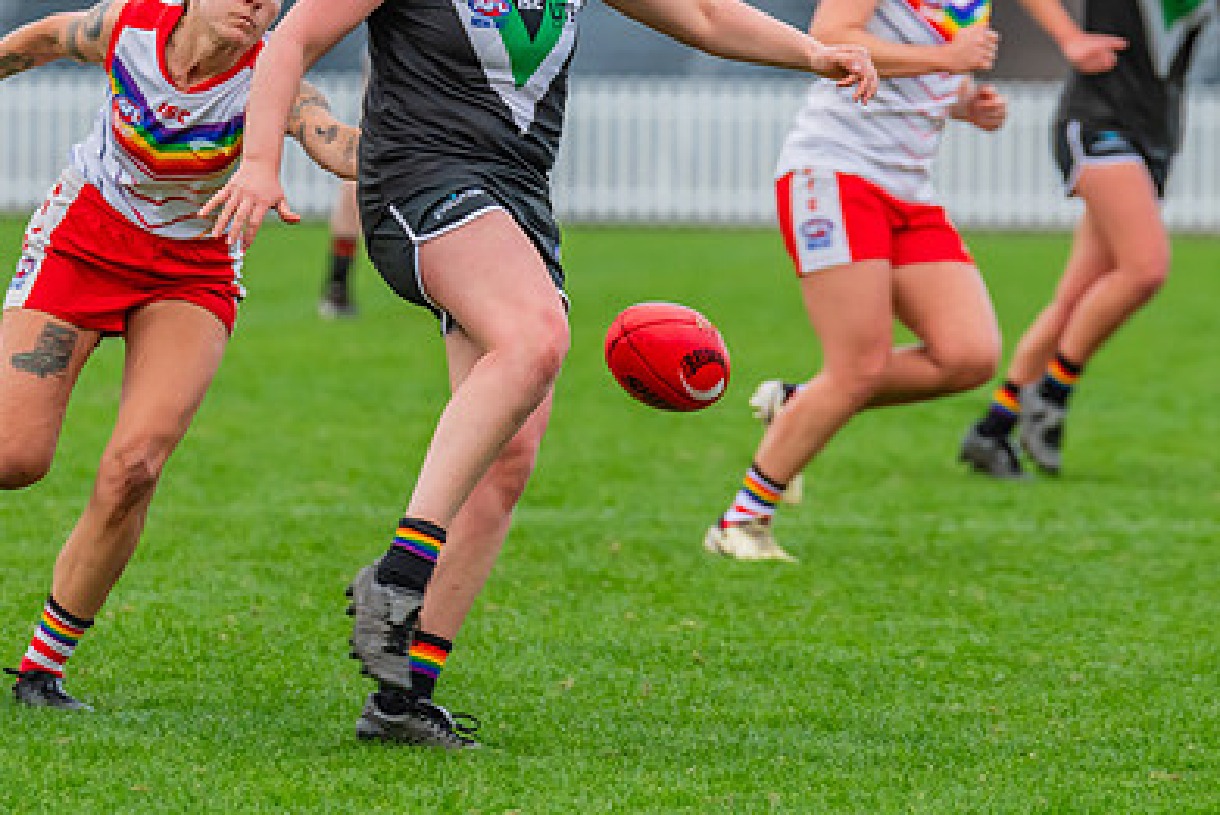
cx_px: 462
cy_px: 205
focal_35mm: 582
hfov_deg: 3.5
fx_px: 19730
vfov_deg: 2.4
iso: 800
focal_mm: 330
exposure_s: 1/1000
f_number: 5.6
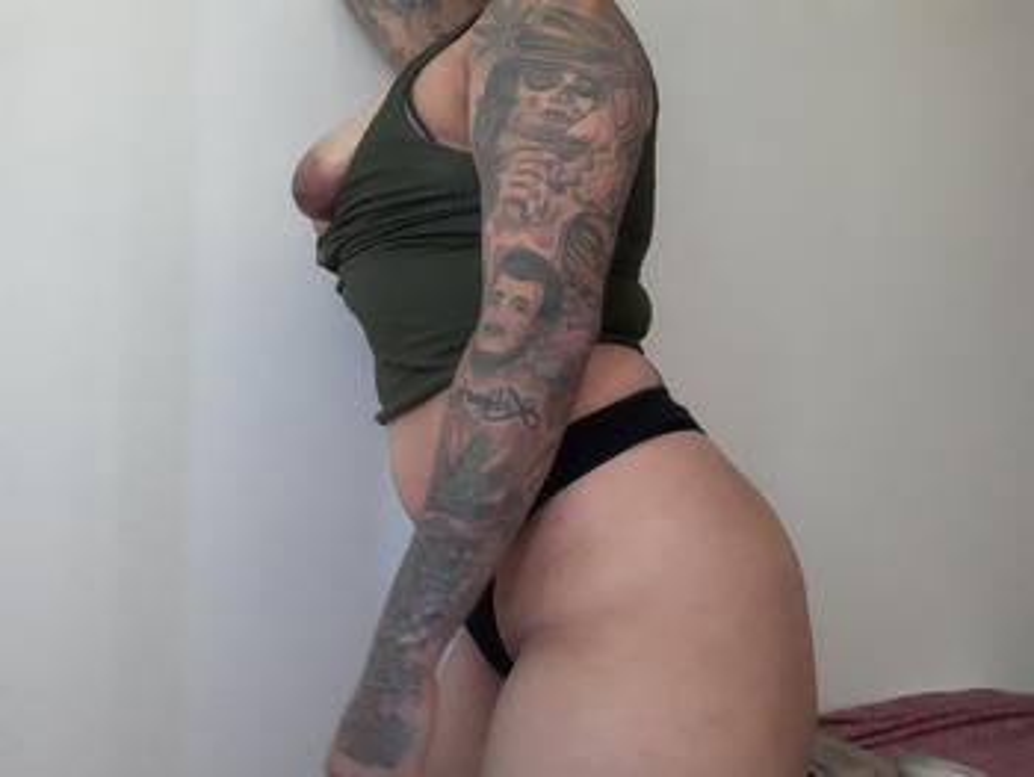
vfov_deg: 44.2
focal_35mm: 32
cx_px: 517
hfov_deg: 56.8
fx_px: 957
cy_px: 388
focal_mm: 2.66
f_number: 2
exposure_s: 1/30
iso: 200
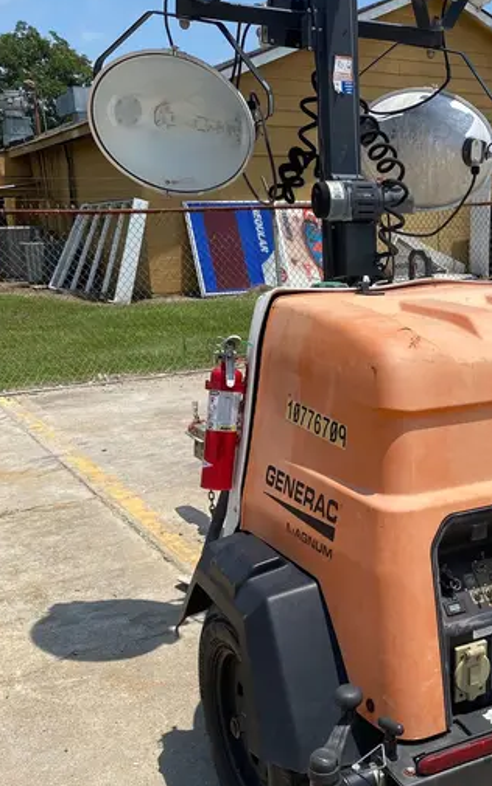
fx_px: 857
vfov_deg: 49.2
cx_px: 395
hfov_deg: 31.2
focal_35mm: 40
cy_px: 423
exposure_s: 1/3497
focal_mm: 4.25
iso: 32
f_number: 1.8
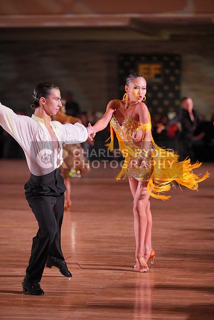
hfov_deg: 9.6
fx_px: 1274
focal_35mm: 143
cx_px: 107
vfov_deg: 14.3
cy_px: 160
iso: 1250
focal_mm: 143
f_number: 2.8
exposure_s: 1/400
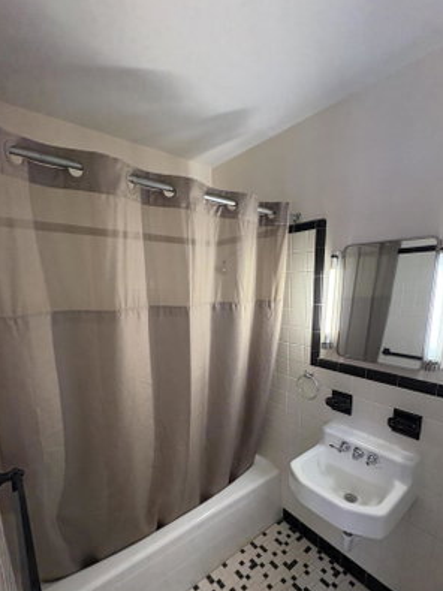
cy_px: 343
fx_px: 290
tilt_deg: -11.1
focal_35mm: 17
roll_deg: -0.2
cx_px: 239
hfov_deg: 74.6
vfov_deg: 90.3
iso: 400
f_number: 2.2
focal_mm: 2.22
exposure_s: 1/120
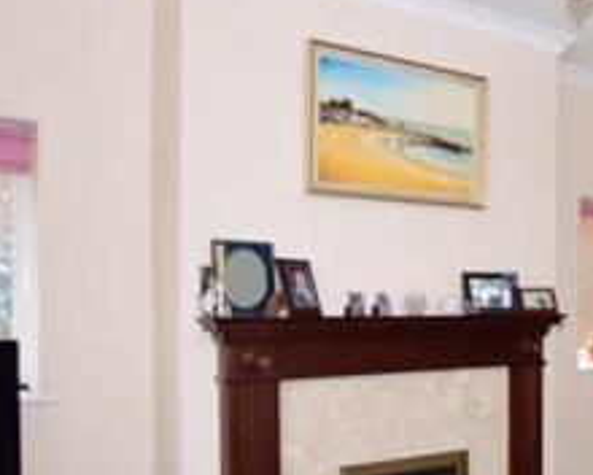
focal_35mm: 42
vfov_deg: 35.5
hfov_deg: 37.3
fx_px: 737
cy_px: 296
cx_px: 642
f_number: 4
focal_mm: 10
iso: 100
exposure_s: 1/60
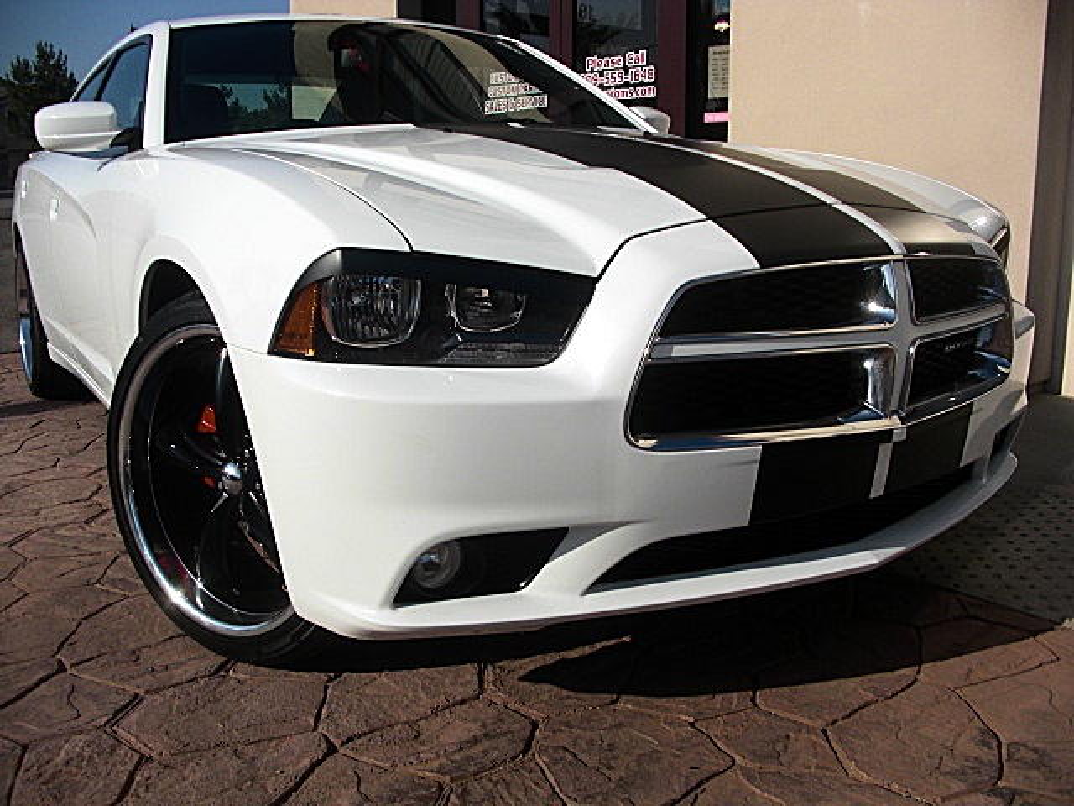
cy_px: 403
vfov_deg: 39.7
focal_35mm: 36
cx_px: 537
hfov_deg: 51.4
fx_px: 1117
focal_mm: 6.3
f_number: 7.9
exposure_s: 1/200
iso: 50
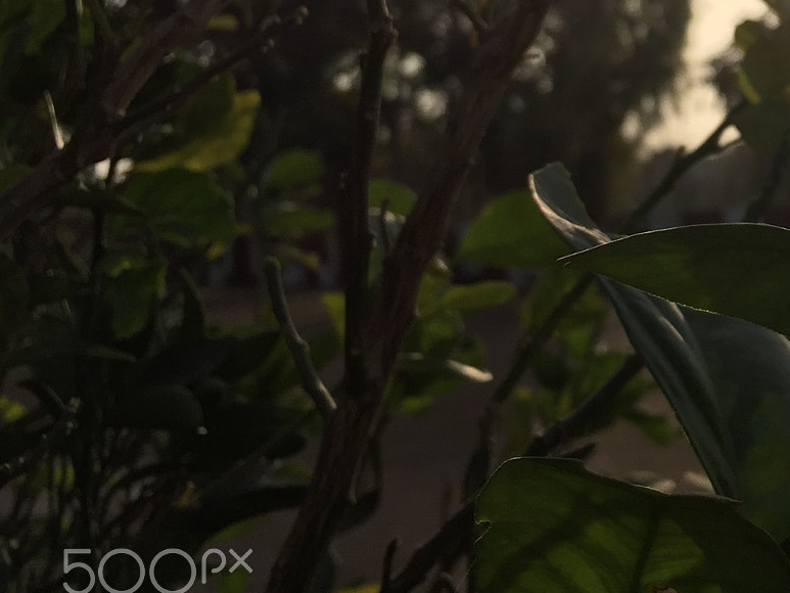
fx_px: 1370
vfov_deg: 23.9
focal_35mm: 60
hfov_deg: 29.7
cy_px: 93
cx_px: 817
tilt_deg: +5.2
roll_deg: +1.7
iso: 32
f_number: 2.2
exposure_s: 1/4950
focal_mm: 4.15
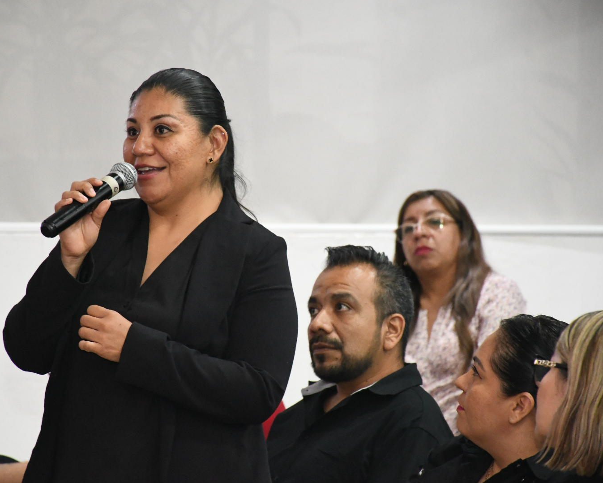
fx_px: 4230
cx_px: 272
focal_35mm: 237
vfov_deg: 6.5
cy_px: 242
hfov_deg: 8.2
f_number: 6.3
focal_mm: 140
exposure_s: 1/100
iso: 8000
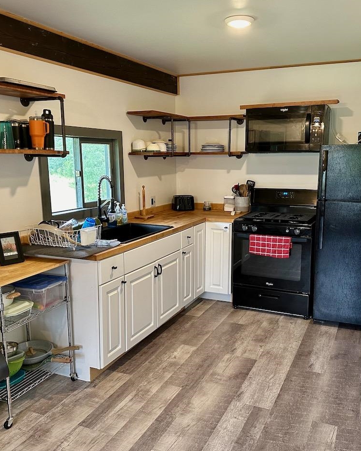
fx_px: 427
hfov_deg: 45.8
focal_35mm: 32
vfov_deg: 55.7
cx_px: 197
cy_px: 228
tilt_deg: -10.2
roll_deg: +0.3
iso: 320
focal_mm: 6.86
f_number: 1.78
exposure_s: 1/60
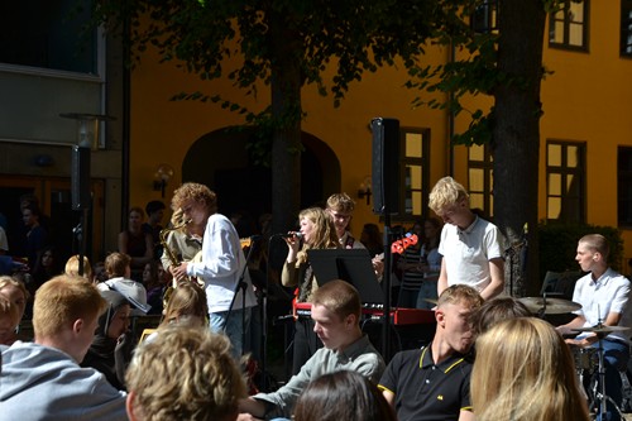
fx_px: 1185
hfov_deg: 29.9
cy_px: 210
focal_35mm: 68
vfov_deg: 20.1
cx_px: 316
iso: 100
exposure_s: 1/250
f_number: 8
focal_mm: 45
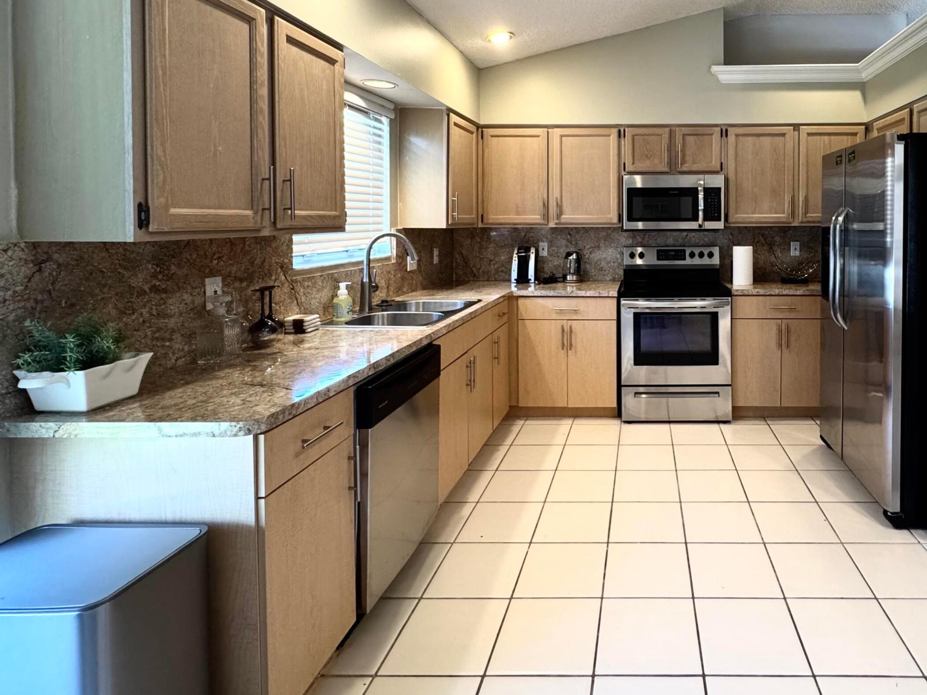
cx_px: 637
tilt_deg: -1.6
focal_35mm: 20
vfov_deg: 64.2
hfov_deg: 78.4
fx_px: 536
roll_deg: -0.1
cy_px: 230
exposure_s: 1/60
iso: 250
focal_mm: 2.22
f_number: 2.2
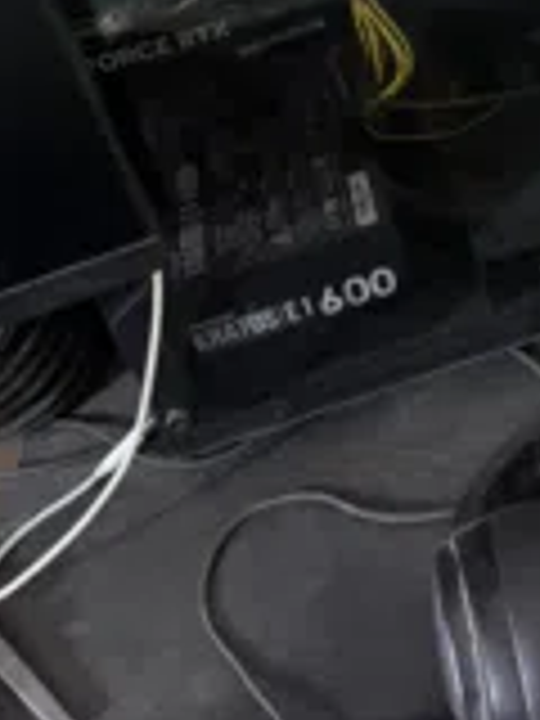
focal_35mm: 60
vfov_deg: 29.2
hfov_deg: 23.6
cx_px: 513
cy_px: -63
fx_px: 1248
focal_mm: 6.76
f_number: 1.78
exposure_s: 1/50
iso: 640
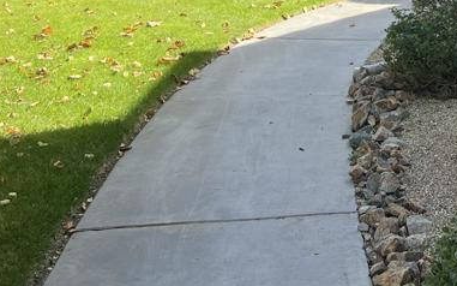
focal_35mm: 74
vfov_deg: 16.2
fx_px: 922
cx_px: 377
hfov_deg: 27.2
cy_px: -136
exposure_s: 1/1124
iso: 50
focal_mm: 5.7
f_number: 1.5
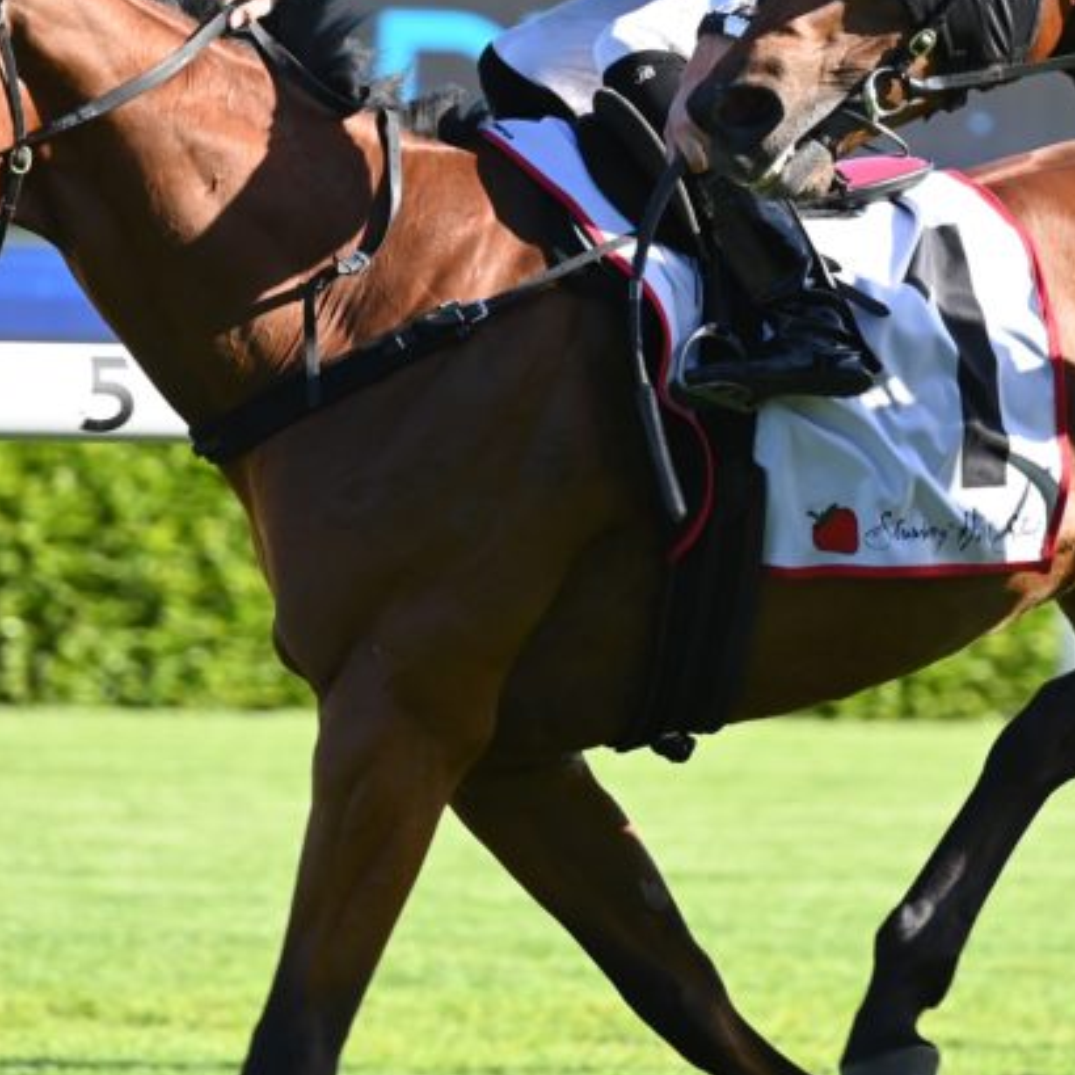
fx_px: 27616
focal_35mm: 786
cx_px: 603
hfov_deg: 2.2
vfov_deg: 2.2
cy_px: 397
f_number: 5.6
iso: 1100
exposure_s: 1/1600
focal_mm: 370
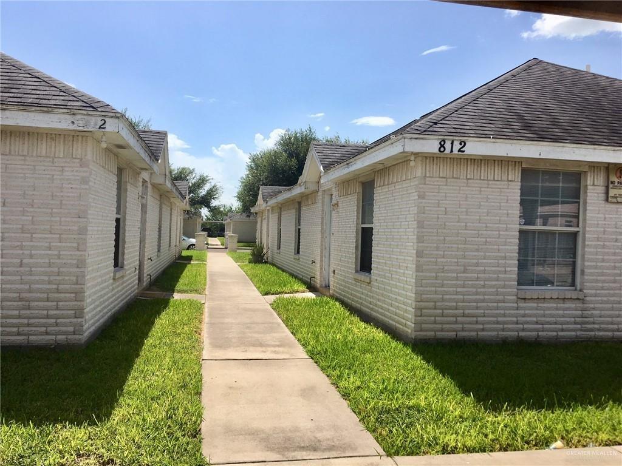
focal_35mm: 29
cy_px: 233
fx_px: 521
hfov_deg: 61.7
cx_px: 311
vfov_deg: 48.2
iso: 25
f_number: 2.2
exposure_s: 1/2564
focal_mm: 4.15
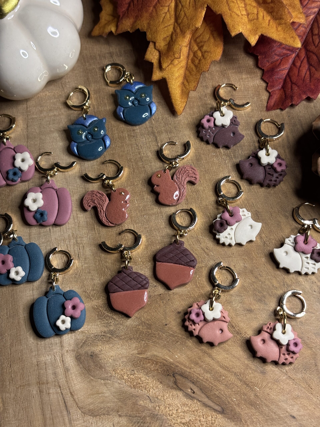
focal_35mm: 52
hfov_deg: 28.0
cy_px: 214
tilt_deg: -71.2
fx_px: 641
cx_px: 160
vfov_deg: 36.8
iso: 160
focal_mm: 5.96
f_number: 1.6
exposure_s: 1/53
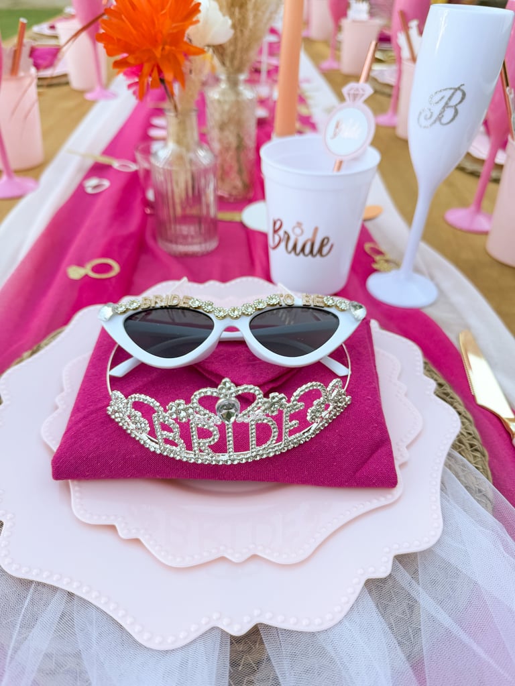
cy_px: 343
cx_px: 258
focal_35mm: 24
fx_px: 476
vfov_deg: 71.6
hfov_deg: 56.8
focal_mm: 6.76
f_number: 1.8
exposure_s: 1/540
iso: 80
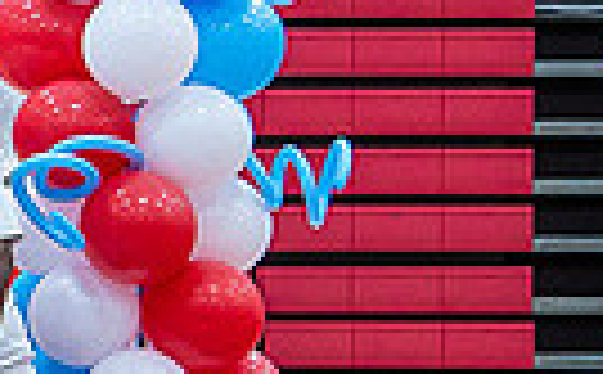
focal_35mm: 292
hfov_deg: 7.0
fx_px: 4787
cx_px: -513
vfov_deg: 4.5
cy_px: 194
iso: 2000
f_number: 4
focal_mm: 66
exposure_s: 1/320
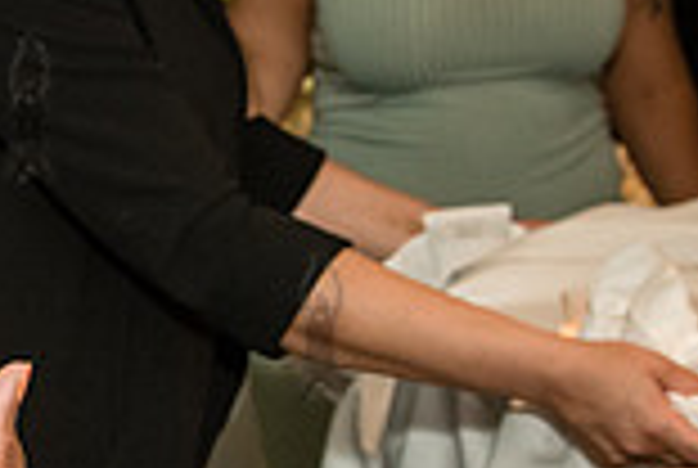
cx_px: -357
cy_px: 398
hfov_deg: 14.3
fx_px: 2603
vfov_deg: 10.2
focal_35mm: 134
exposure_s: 1/200
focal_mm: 28
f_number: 3.5
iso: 1600
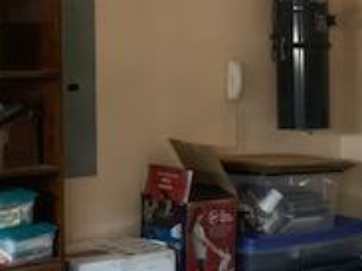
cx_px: 186
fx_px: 951
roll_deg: +0.7
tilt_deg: -3.9
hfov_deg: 21.6
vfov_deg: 16.2
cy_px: 156
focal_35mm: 91
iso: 800
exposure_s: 1/25
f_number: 1.8
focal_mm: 4.25
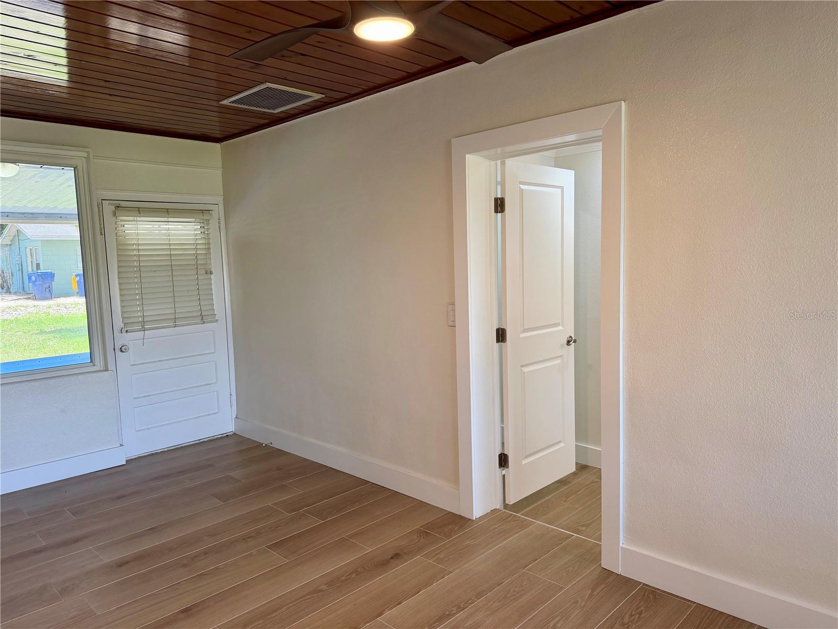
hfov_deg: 71.6
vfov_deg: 56.8
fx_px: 581
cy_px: 314
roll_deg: +1.4
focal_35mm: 24
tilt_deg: -6.0
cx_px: 419
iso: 160
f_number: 1.78
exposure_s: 1/149
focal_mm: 6.76
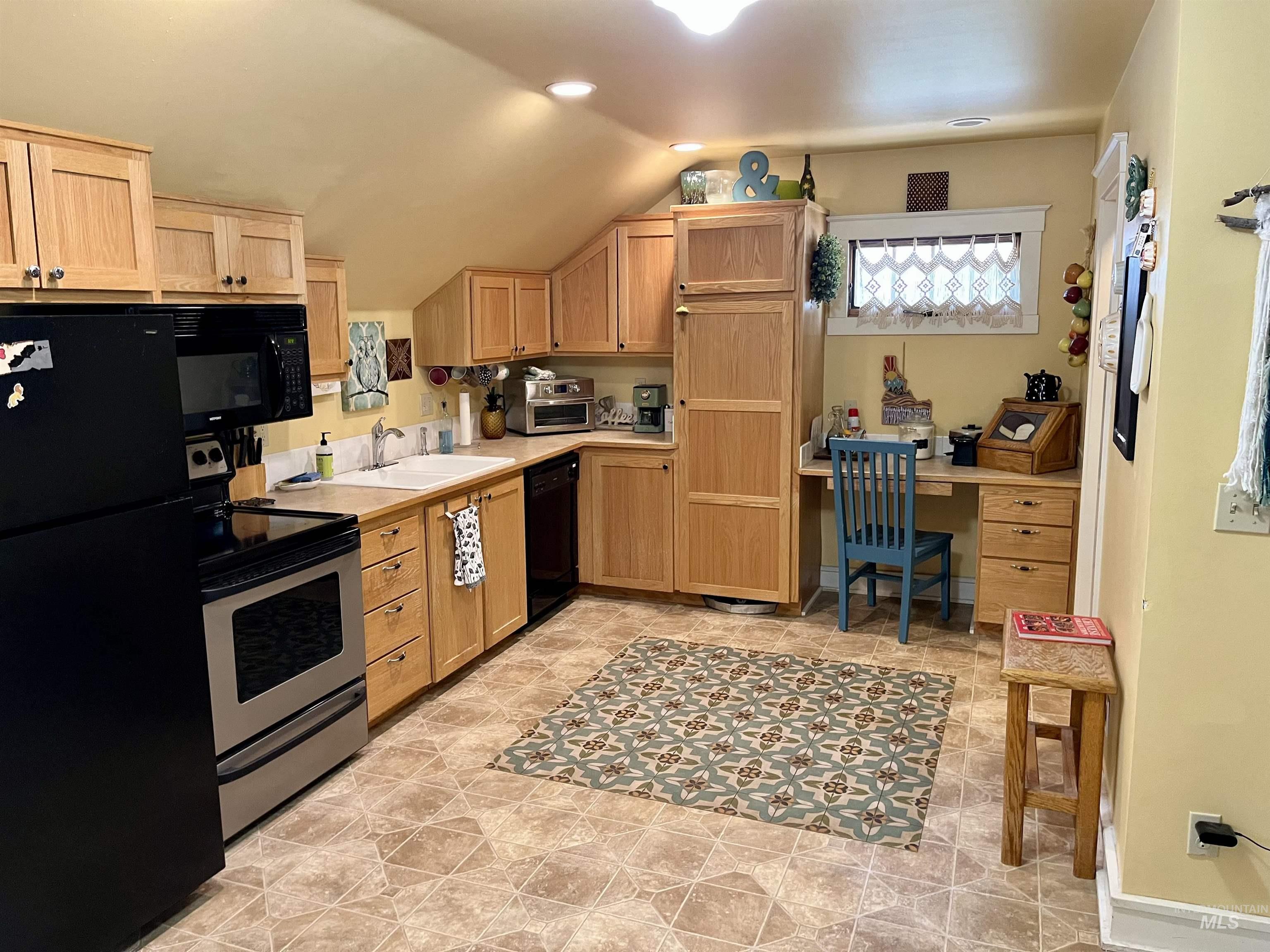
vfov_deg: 53.1
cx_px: 635
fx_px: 954
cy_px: 476
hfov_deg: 67.3
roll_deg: +1.1
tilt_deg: -8.5
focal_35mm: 26
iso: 320
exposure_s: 1/60
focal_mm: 5.1
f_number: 1.6
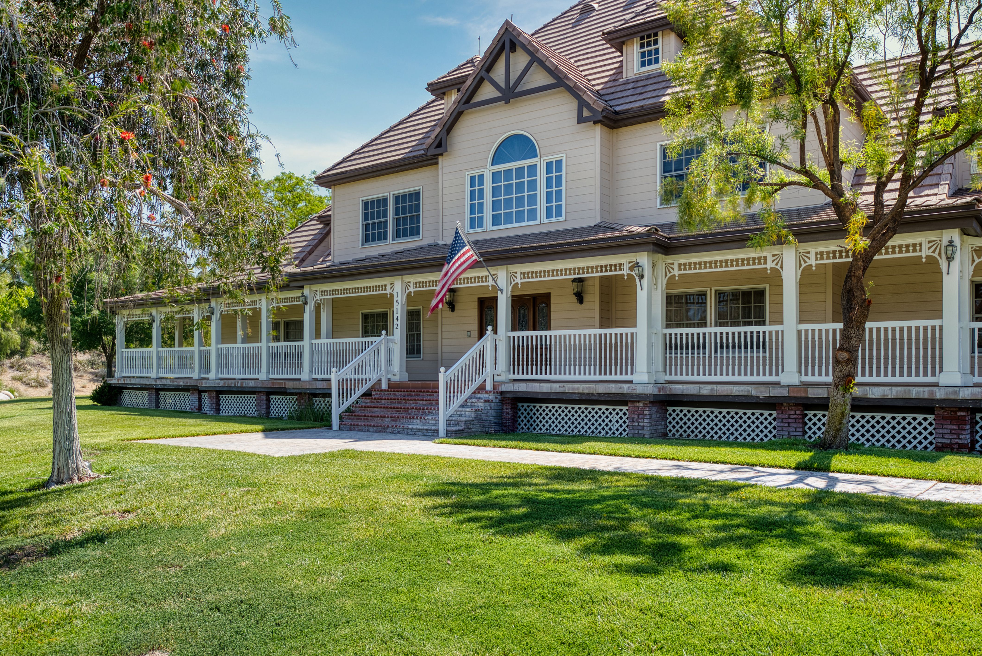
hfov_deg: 63.6
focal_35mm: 29
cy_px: 328
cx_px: 491
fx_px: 792
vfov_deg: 45.0
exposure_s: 1/60
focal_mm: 29
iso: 80
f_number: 8
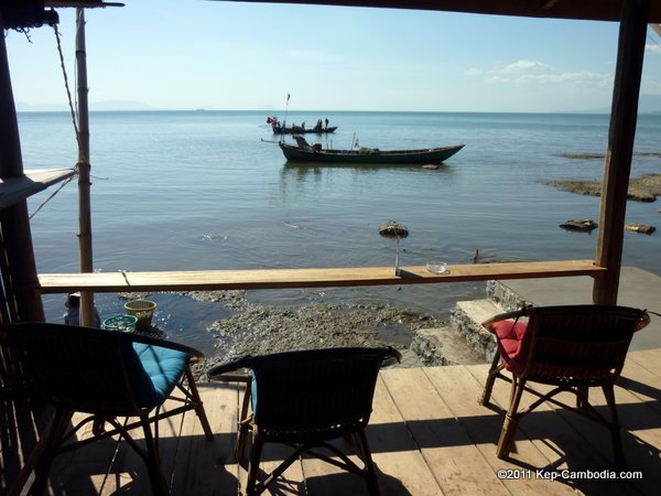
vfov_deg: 54.9
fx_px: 477
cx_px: 330
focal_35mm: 25
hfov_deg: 69.4
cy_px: 248
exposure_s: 1/1000
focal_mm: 4.5
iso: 80
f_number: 3.3
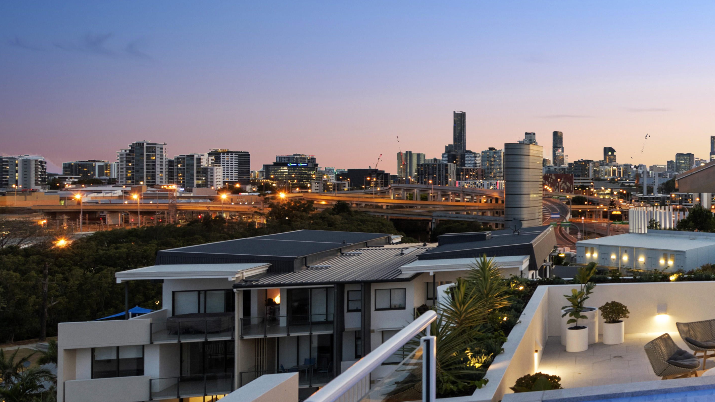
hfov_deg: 38.3
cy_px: 170
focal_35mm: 38
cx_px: 868
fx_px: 720
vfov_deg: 31.1
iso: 250
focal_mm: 14
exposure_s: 3
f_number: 6.3
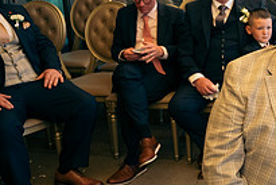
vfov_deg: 20.0
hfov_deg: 25.4
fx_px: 522
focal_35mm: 68
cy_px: 59
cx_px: 362
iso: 250
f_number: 3.5
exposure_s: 1/250
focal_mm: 24
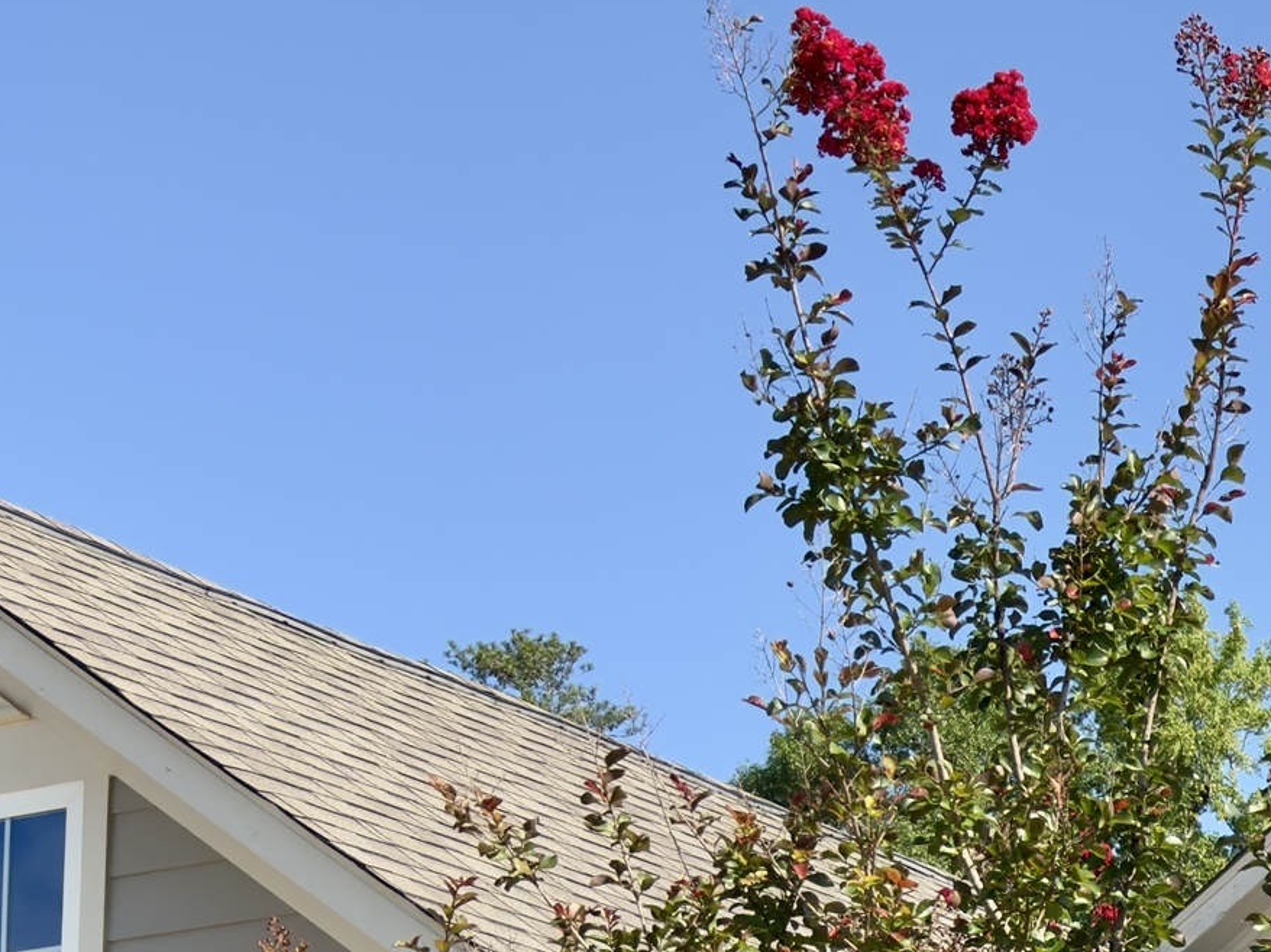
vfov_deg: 13.0
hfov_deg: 16.9
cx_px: 1940
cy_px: 1612
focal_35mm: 105
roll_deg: +0.6
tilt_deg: +4.8
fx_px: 3854
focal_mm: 6.76
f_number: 1.78
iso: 64
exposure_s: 1/2545
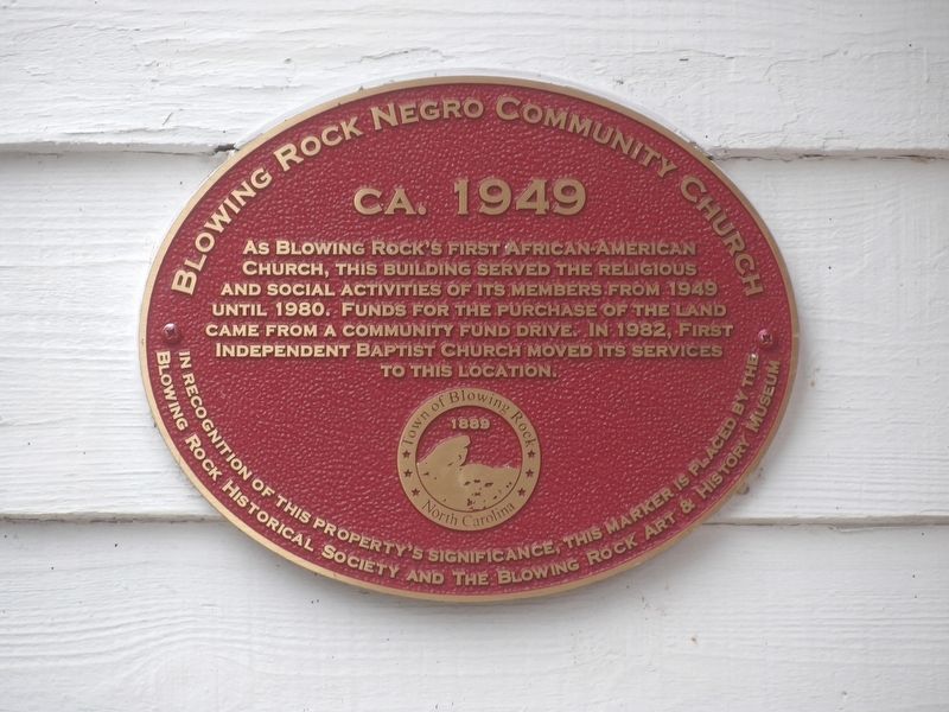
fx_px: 14037
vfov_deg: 2.9
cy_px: 356
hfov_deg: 3.9
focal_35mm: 512
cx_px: 474
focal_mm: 91.8
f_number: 4.1
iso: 122
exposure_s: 1/100
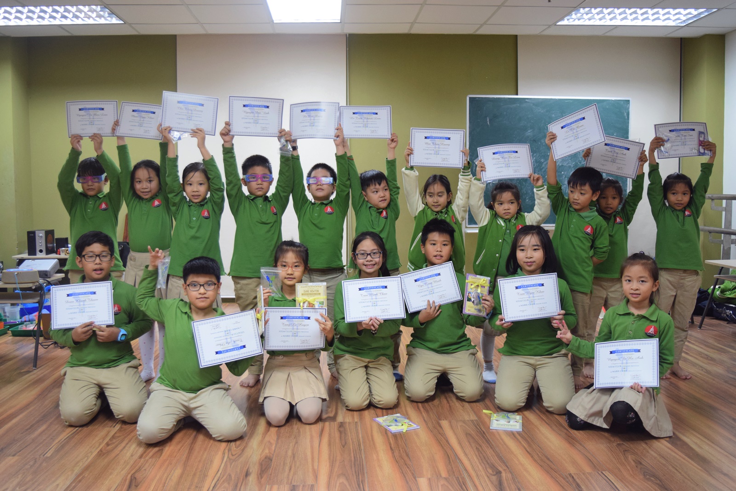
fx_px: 675
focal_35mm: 33
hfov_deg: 57.2
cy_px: 246
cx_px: 368
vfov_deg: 40.0
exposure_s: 1/60
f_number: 3.8
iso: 1400
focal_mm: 22
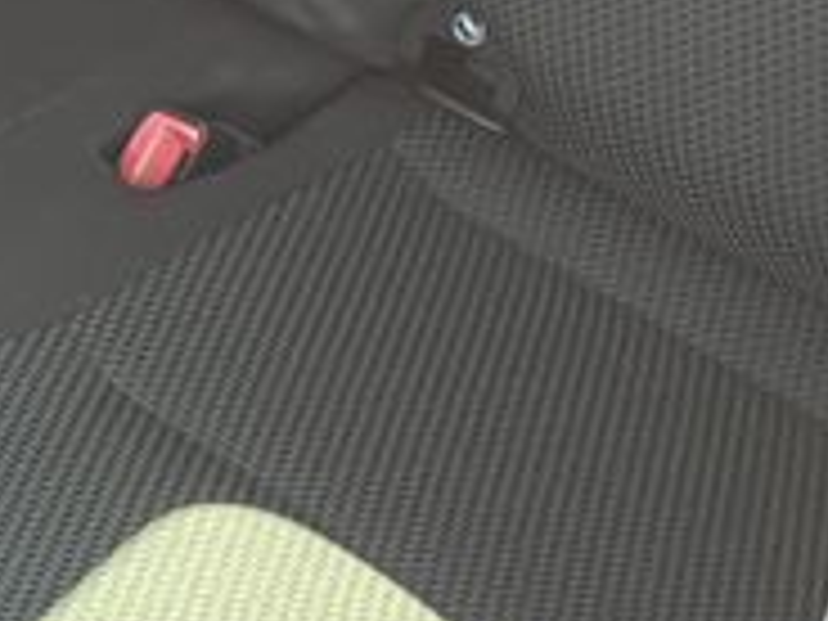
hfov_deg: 15.4
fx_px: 2918
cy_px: 94
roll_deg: +0.1
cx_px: -248
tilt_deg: -40.9
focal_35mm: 122
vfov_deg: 12.1
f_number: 1.8
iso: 80
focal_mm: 3.99
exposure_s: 1/78
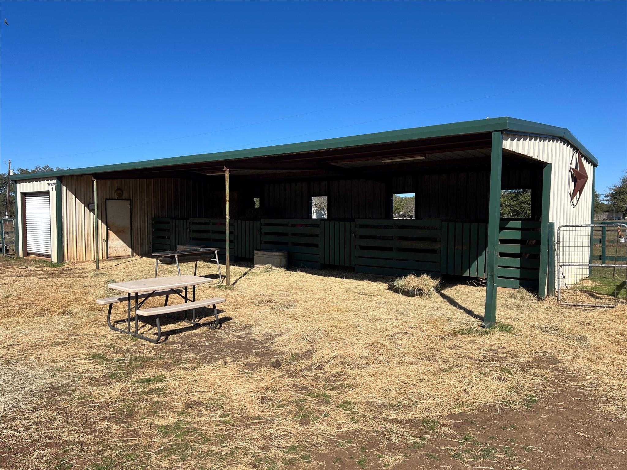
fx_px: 471
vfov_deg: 53.1
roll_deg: +0.0
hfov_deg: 67.3
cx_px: 314
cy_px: 235
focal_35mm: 26
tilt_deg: -2.7
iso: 50
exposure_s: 1/4444
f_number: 1.5
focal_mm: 5.7
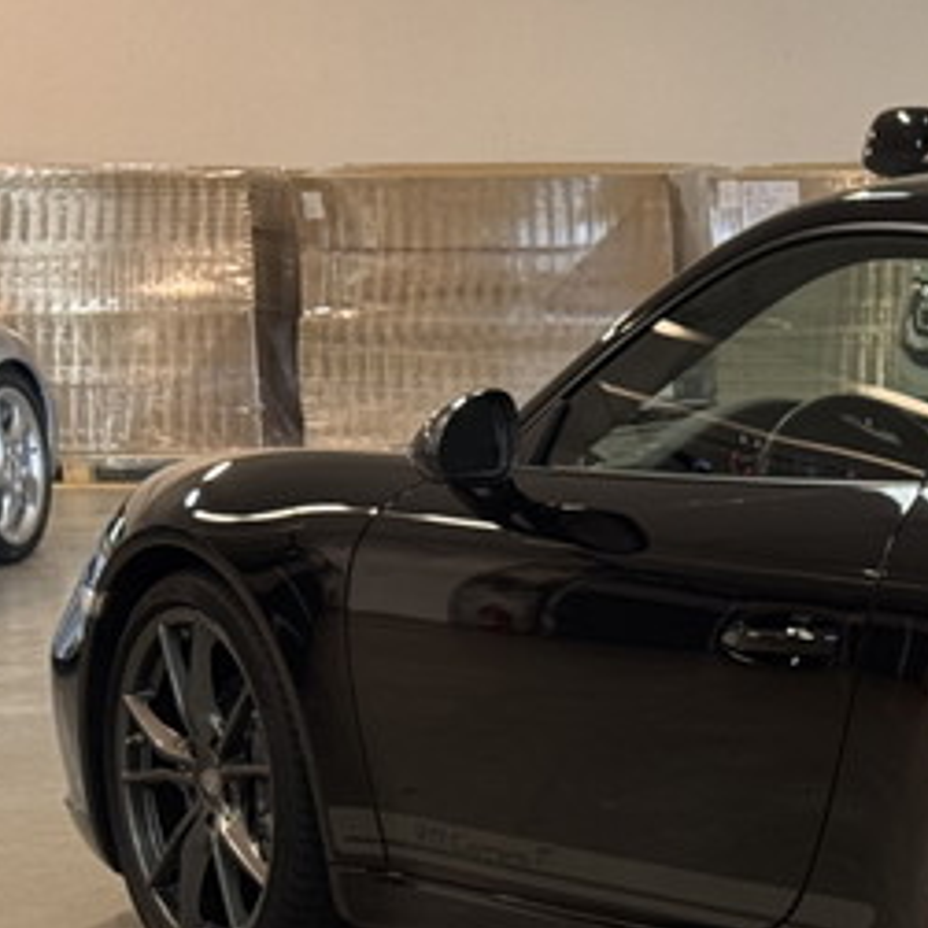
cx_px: 1394
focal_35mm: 130
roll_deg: +1.2
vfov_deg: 13.4
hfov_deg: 12.7
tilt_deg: -7.4
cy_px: 695
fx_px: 3943
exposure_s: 1/33
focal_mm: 6.76
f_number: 1.78
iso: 200
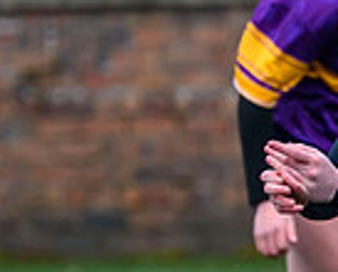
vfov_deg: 0.8
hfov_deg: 1.0
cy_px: 304
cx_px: 601
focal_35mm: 1940
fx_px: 19434
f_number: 4
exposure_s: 1/1600
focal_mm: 280
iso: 1000
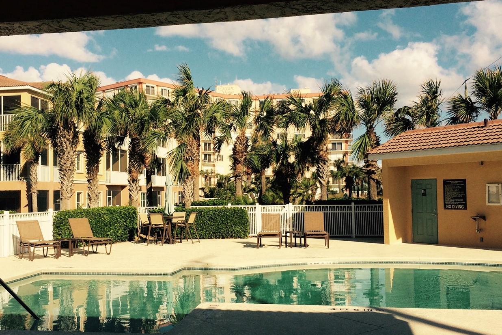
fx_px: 544
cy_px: 174
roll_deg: +1.0
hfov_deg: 49.5
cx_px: 228
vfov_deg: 34.2
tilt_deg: -0.8
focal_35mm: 39
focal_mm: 4.15
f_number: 2.2
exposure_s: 1/3425
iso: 32
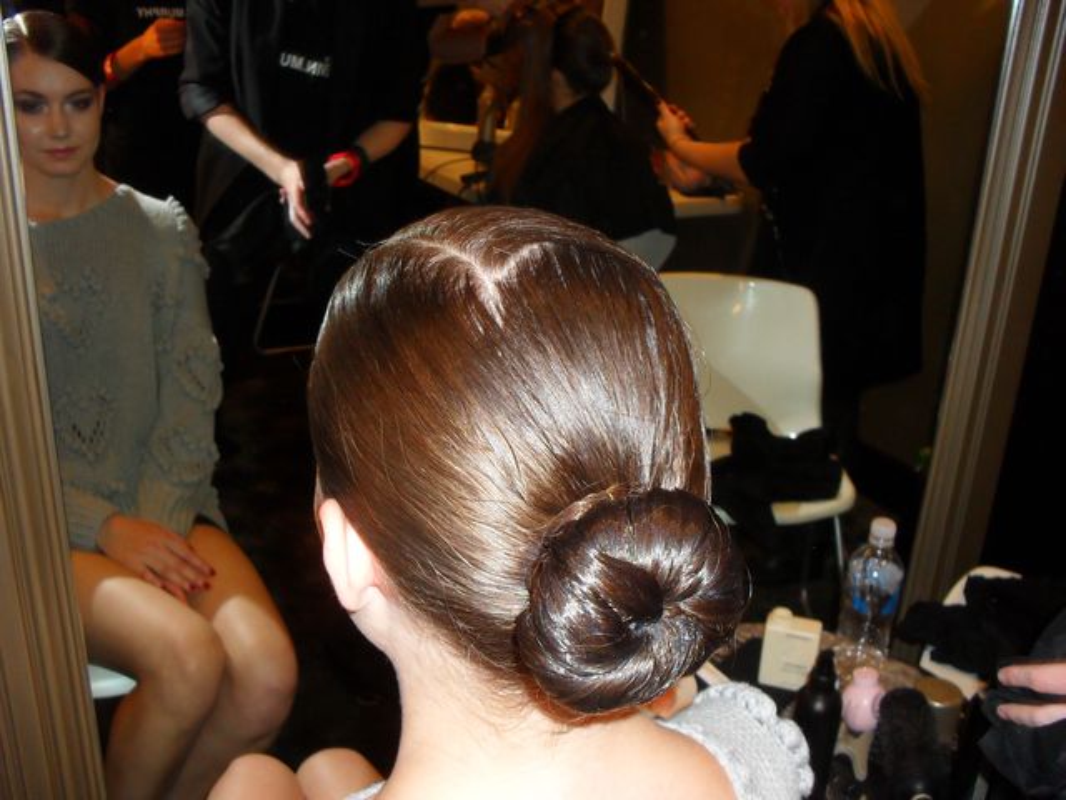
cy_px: 400
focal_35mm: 35
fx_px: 1078
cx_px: 533
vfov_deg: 40.7
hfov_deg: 52.6
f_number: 3.2
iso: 200
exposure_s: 1/45
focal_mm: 6.3
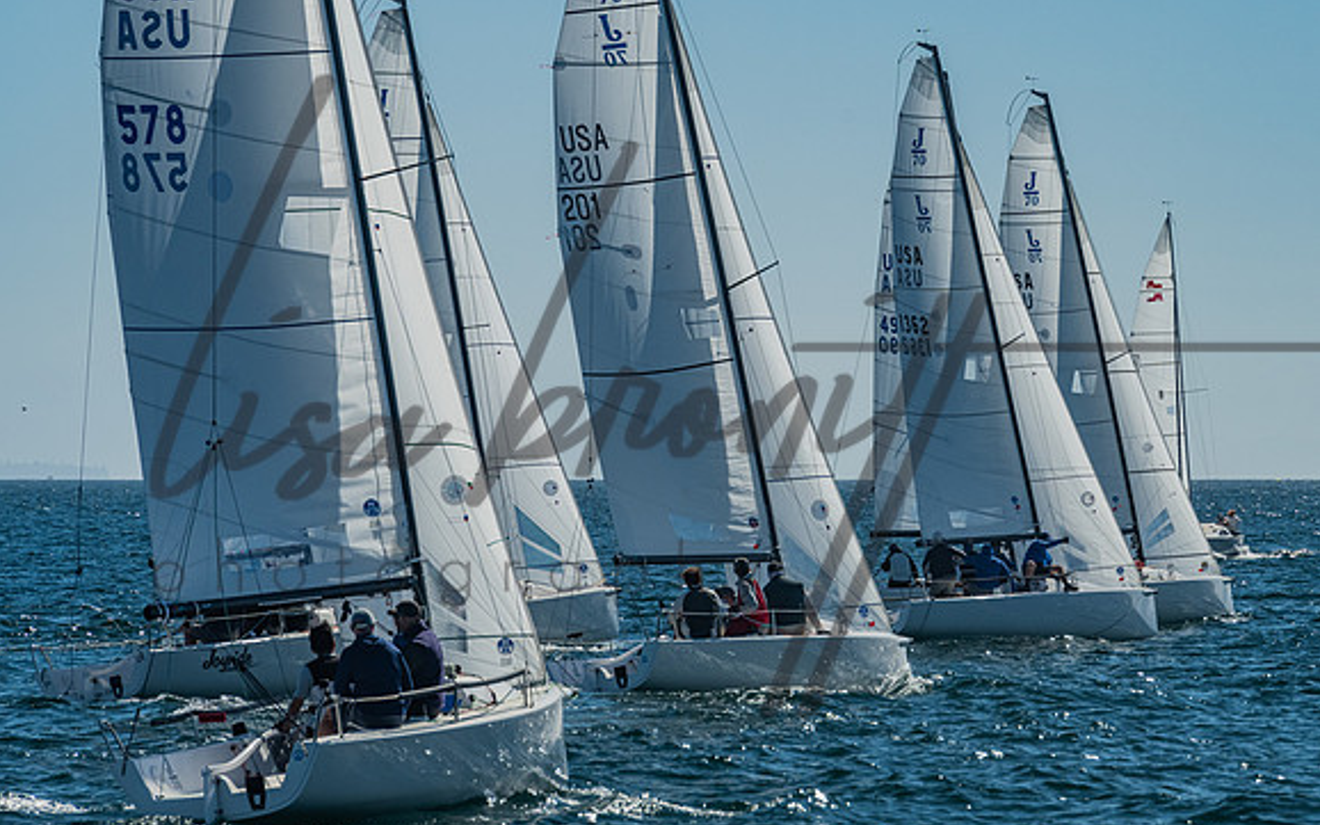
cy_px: 269
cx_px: 725
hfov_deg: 7.1
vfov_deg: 4.4
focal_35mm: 296
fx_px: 10646
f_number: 10
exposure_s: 1/800
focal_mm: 200
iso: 400
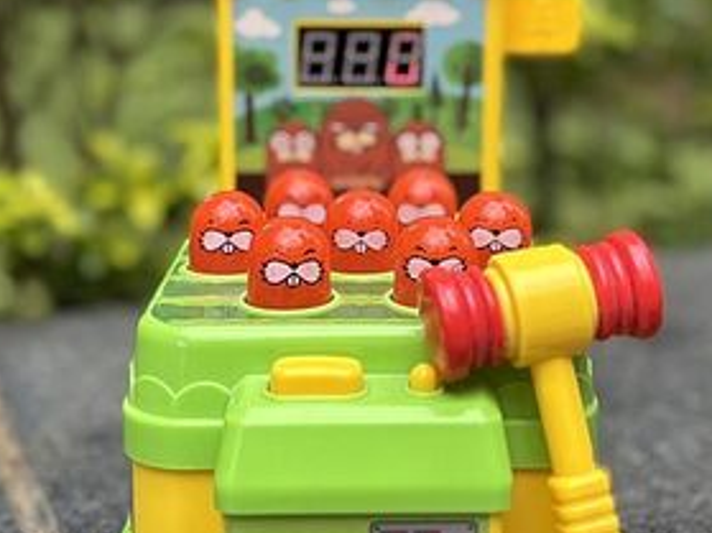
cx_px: 373
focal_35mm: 60
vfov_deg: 24.2
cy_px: 147
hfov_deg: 32.2
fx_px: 1234
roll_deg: -0.7
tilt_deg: -8.7
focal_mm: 5.96
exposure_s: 1/458
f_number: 1.6
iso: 50
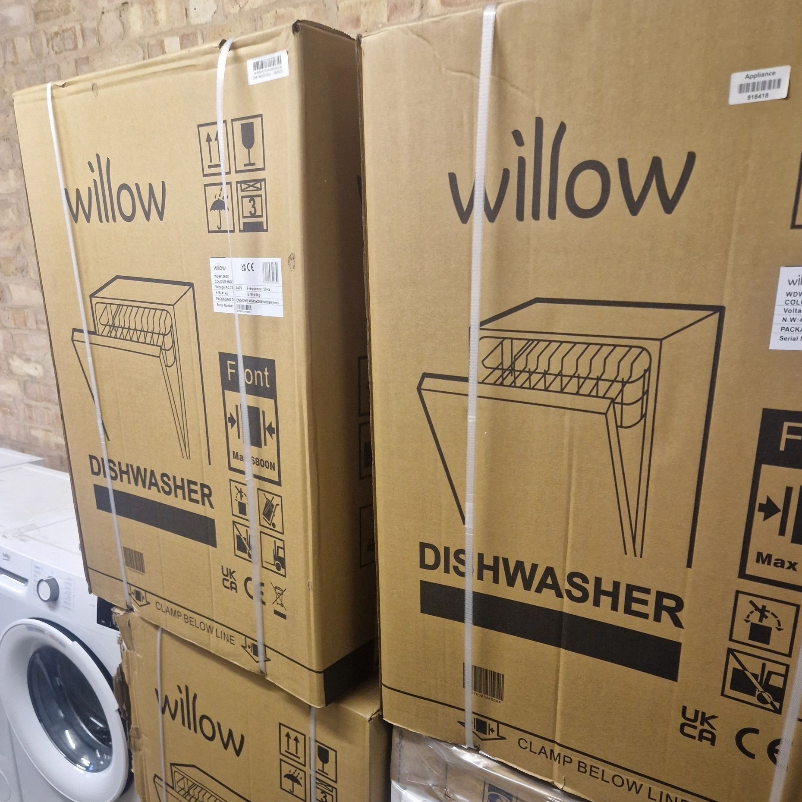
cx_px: 412
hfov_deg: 57.3
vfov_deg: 56.3
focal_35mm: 28
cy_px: 522
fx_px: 734
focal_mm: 5.4
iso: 640
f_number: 1.8
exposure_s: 1/100
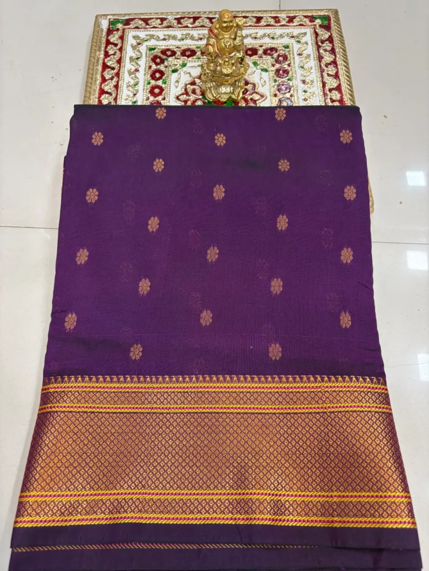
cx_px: 214
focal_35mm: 26
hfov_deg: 53.1
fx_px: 430
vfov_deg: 67.3
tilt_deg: -66.0
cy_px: 286
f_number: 1.6
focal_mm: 5.96
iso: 125
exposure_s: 1/50
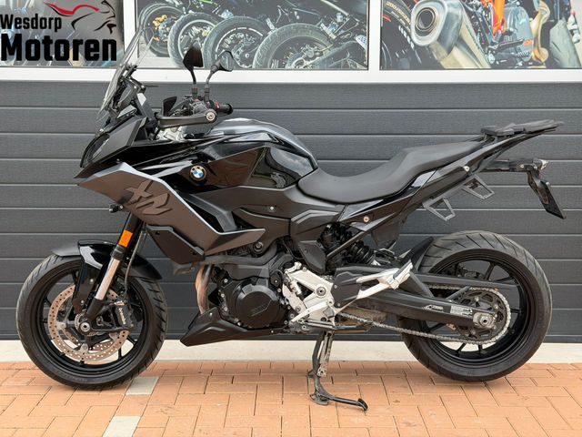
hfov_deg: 39.7
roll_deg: +0.3
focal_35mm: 48
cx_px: 291
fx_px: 807
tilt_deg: -6.2
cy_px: 218
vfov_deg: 30.3
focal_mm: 6.76
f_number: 1.78
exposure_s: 1/587
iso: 80
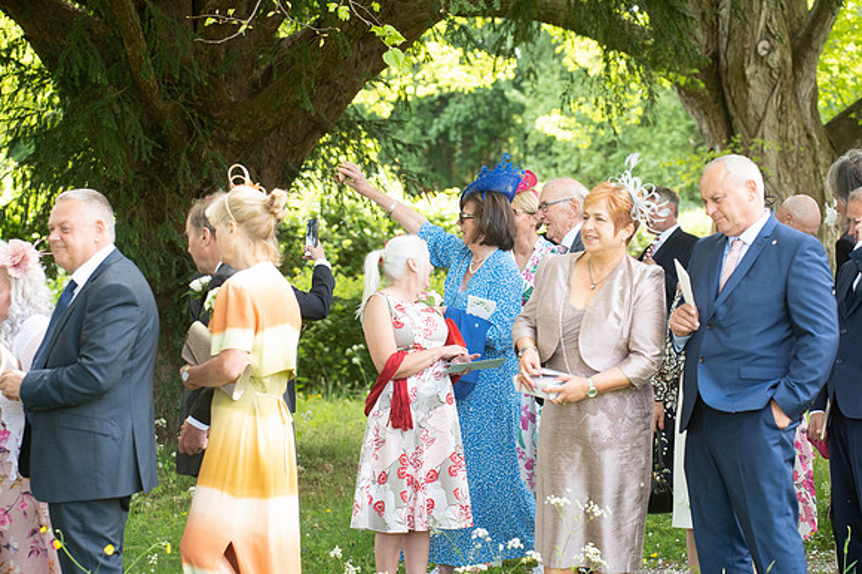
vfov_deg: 11.0
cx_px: 431
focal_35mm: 125
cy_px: 287
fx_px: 2991
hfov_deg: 16.4
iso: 2000
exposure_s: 1/400
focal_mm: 125
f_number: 6.3
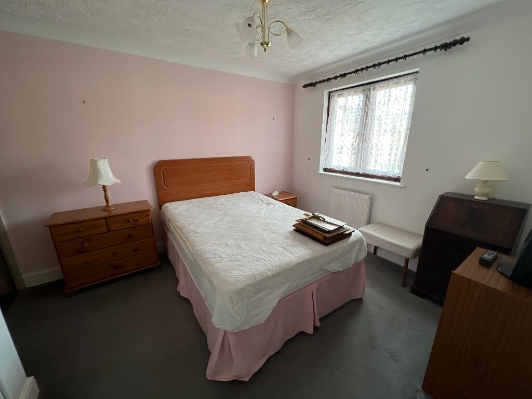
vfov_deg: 89.9
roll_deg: +0.4
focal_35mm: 13
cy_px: 200
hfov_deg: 106.2
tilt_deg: -14.3
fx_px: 200
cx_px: 266
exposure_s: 1/25
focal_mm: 1.57
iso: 80
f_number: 1.8
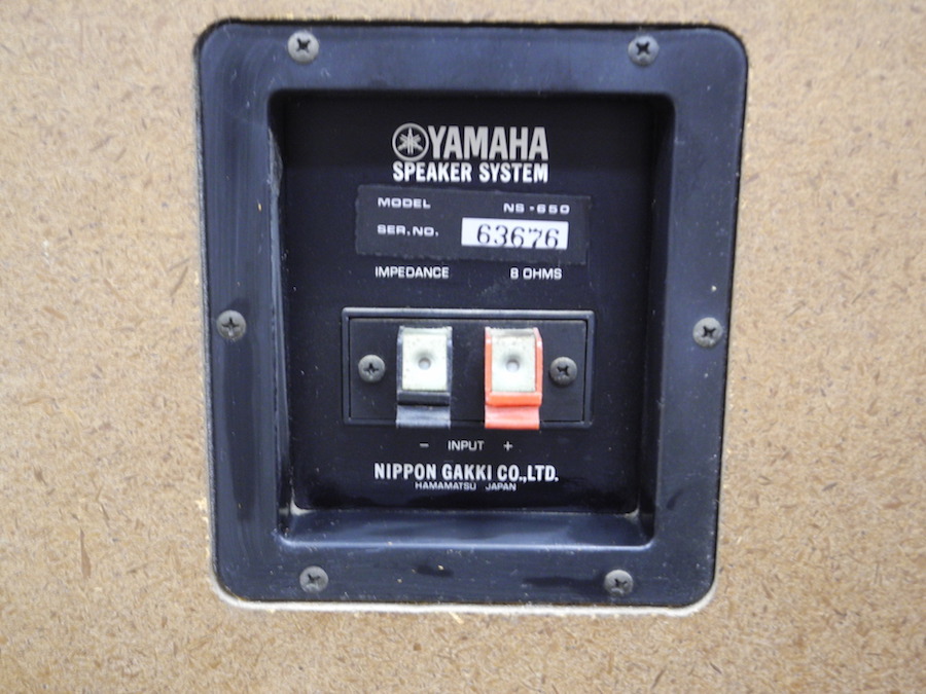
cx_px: 463
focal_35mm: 45
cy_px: 347
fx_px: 1204
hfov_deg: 42.1
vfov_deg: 32.2
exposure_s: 1/4.8
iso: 400
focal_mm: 9.7
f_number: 3.2
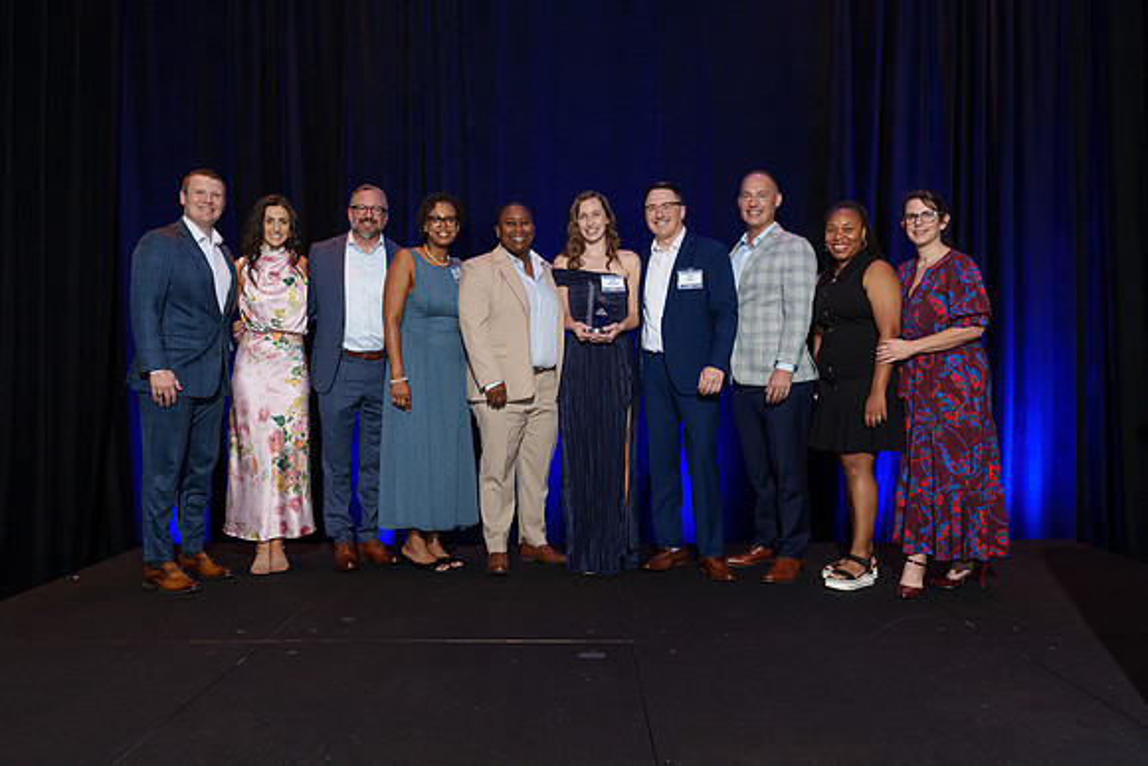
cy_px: 383
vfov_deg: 45.0
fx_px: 925
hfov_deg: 63.6
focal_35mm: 29
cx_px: 574
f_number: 5
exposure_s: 1/60
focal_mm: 29
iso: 1000
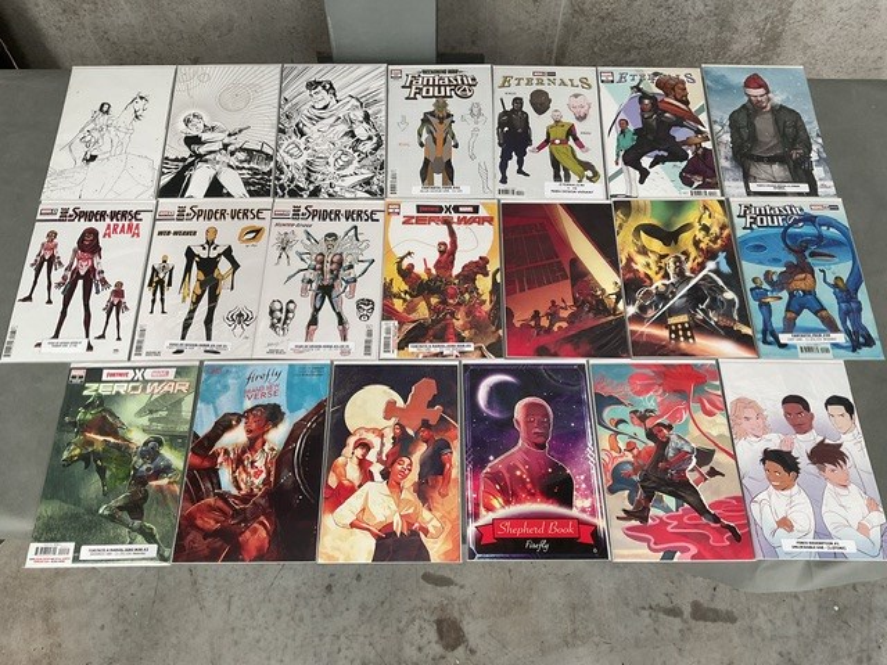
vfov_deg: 48.2
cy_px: 332
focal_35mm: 29
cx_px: 444
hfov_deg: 61.7
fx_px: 743
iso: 40
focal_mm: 3
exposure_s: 1/50
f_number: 1.8
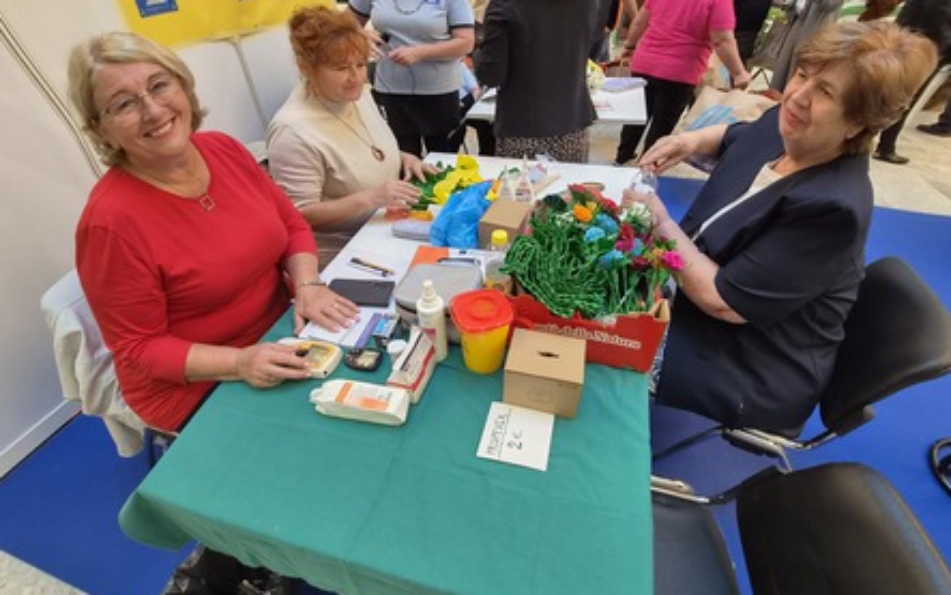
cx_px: 472
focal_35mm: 14
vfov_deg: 78.6
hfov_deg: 105.3
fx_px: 363
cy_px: 284
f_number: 2.2
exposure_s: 1/100
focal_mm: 2.2
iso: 320
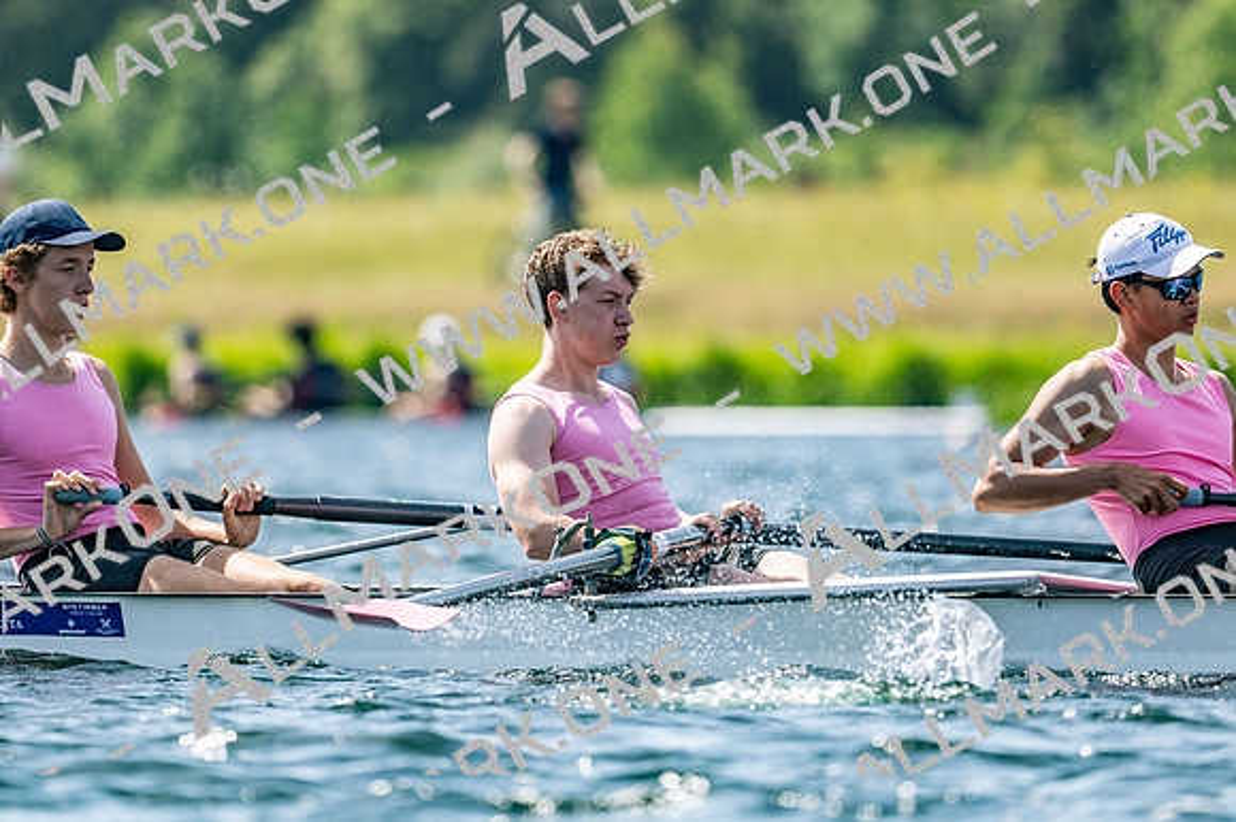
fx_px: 20587
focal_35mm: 600
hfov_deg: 3.4
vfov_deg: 2.3
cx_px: 618
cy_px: 411
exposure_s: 1/2500
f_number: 4.5
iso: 280
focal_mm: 400
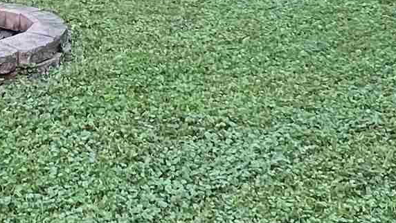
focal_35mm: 76
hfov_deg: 27.4
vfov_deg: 15.1
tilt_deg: -6.9
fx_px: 798
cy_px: -70
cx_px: 93
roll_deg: +1.1
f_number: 1.8
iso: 160
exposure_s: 1/99
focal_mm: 1.57
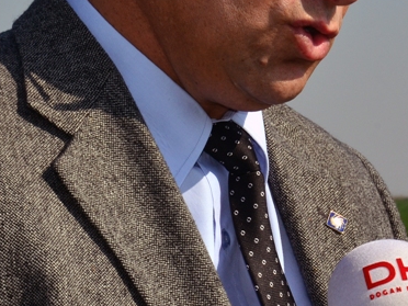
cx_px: 290
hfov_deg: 7.1
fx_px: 3265
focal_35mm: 277
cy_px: 44
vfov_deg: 5.4
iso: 200
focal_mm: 70
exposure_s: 1/250
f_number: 16
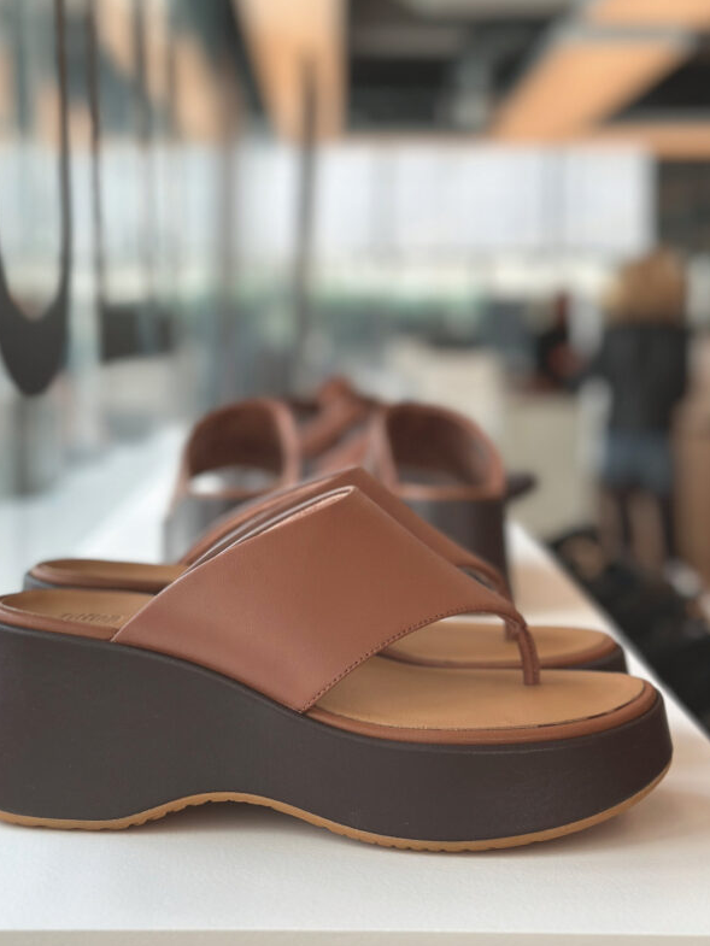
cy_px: 471
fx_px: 1504
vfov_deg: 34.9
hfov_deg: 26.6
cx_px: 324
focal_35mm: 55
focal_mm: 6.86
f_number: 1.78
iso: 80
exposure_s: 1/240
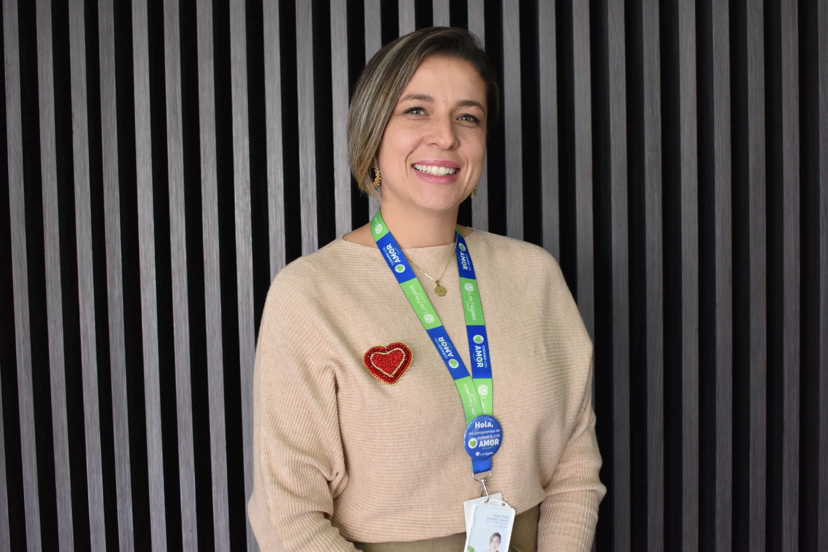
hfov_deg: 47.9
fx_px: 931
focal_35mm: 40
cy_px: 276
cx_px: 414
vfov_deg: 33.0
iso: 800
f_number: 4
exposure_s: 1/60
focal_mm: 27
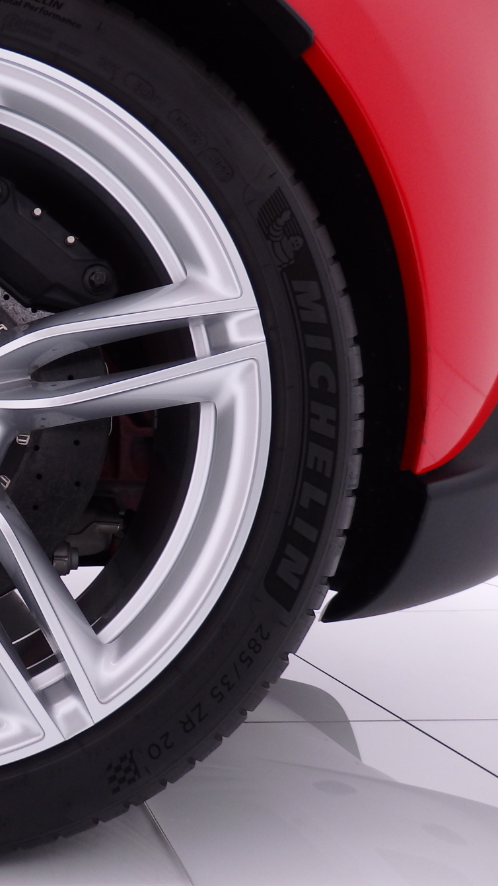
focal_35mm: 39
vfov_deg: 51.6
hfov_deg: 26.8
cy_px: 413
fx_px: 916
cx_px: -104
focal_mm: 4.5
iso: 125
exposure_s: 1/50
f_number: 3
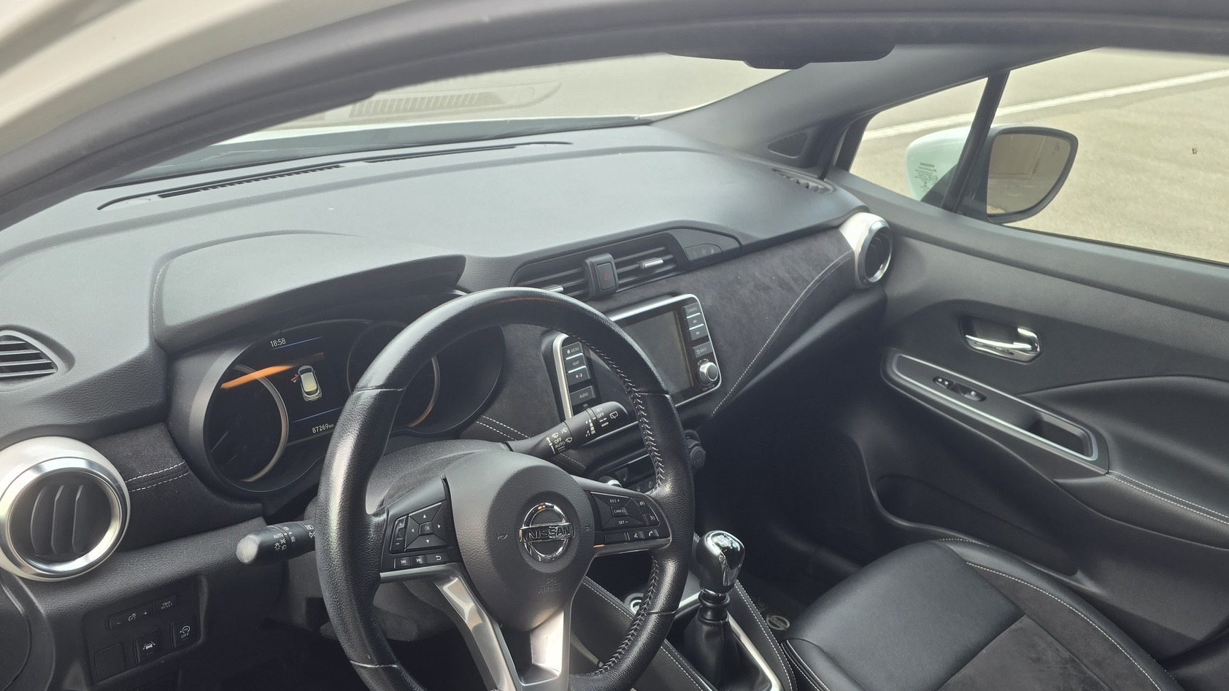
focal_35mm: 30
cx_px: 536
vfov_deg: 38.1
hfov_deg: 64.1
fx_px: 978
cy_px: 506
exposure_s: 1/180
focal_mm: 6.3
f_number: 1.7
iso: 50
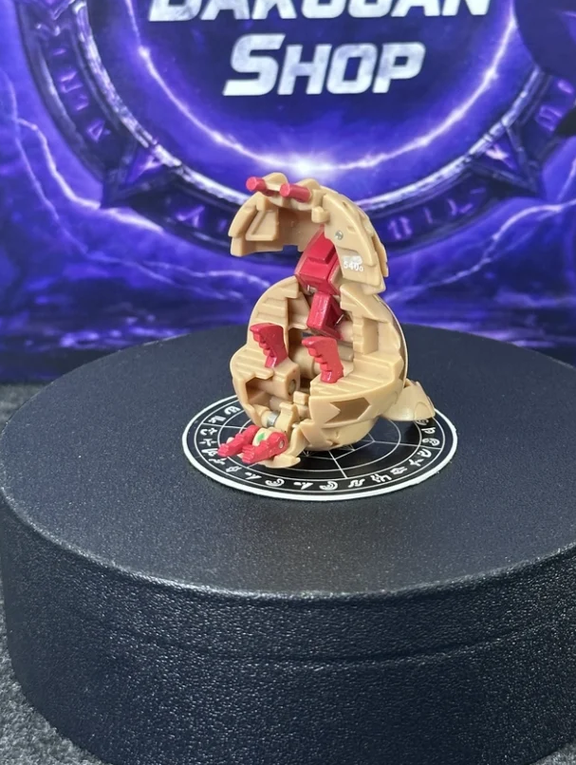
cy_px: 326
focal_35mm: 61
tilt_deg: -17.3
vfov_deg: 31.6
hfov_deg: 24.1
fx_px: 1350
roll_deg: -0.5
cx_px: 320
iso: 200
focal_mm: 6.86
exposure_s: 1/50
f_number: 1.78
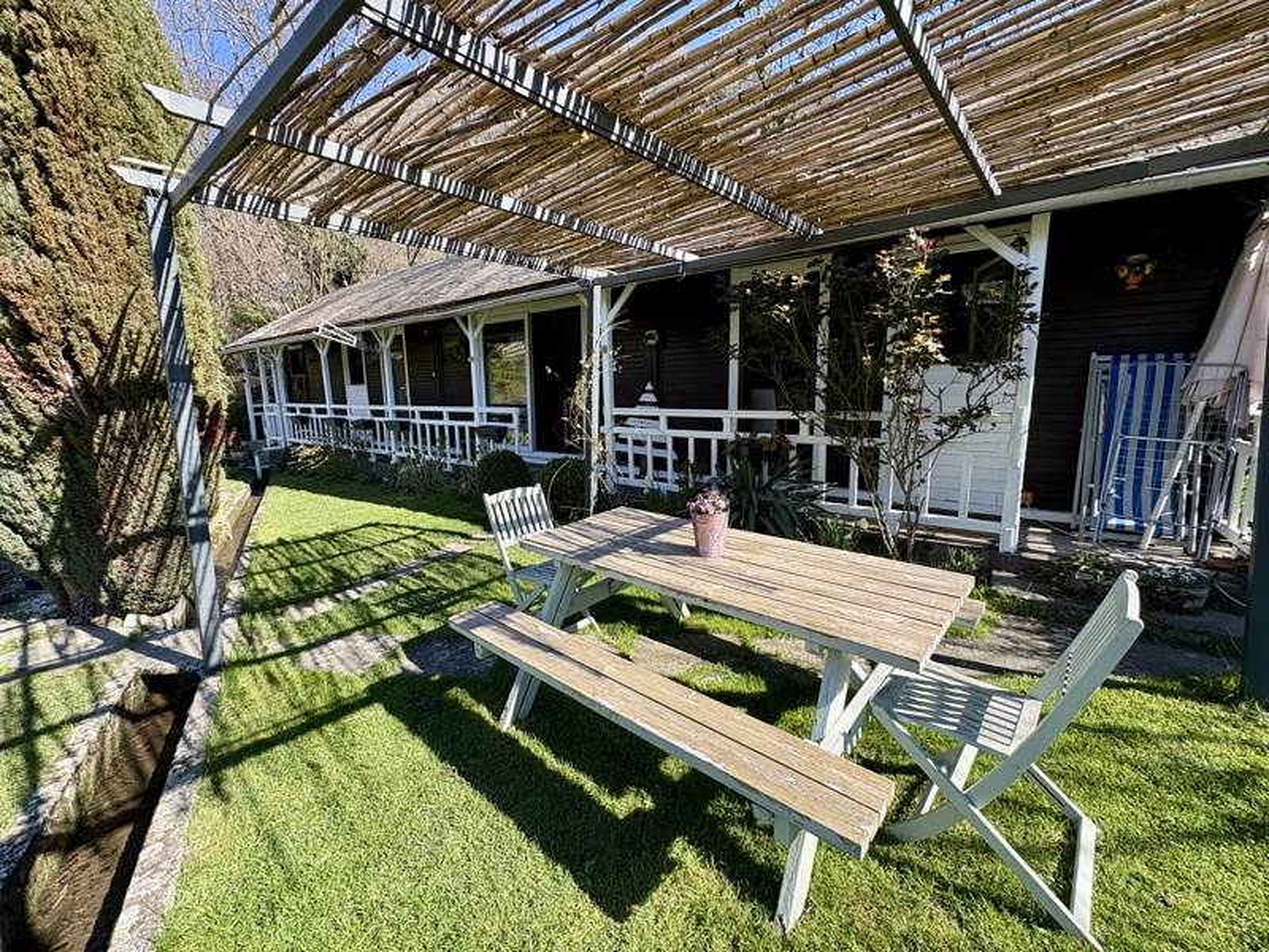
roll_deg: +0.5
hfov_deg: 102.1
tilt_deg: -9.7
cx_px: 634
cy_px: 476
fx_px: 513
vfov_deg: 85.7
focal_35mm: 14
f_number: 2.2
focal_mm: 2.22
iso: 40
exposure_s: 1/467
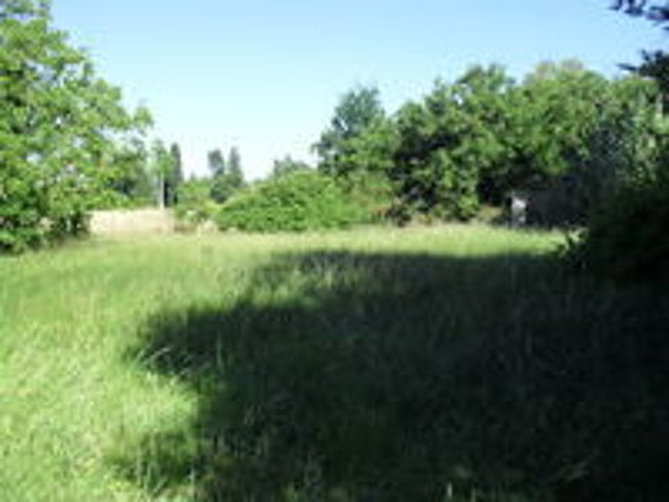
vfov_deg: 40.7
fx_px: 676
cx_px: 334
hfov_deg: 52.6
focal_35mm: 35
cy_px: 251
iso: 100
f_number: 8.4
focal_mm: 6.3
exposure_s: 1/90
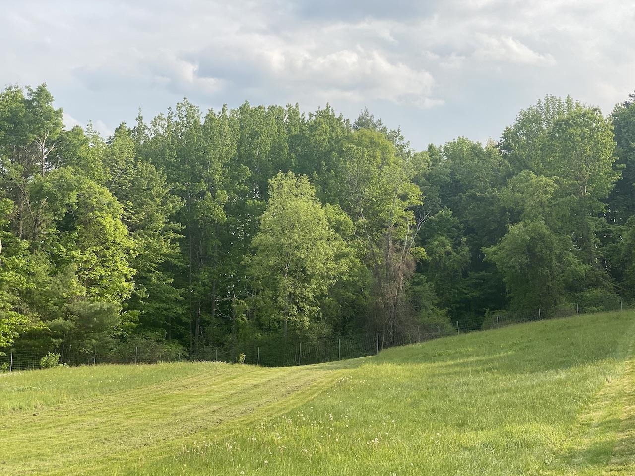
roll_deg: -2.3
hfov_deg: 36.8
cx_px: 318
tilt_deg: +4.3
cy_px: 238
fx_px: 954
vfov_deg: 28.0
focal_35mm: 52
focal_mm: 6
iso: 20
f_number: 2
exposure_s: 1/1170
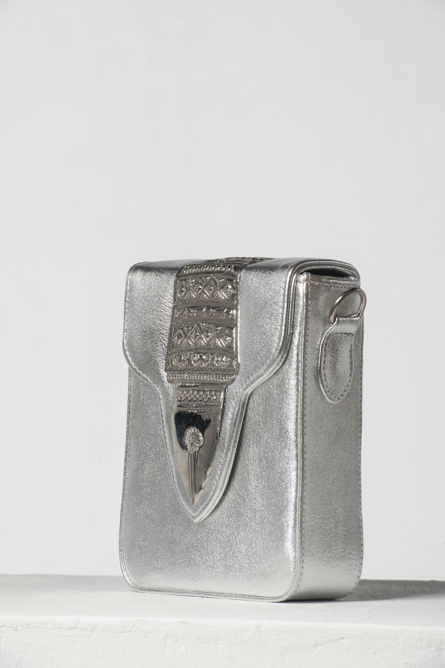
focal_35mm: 200
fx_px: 3708
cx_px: 222
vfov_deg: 10.3
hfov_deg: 6.9
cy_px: 334
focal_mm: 200
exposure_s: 1/160
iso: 100
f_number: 16
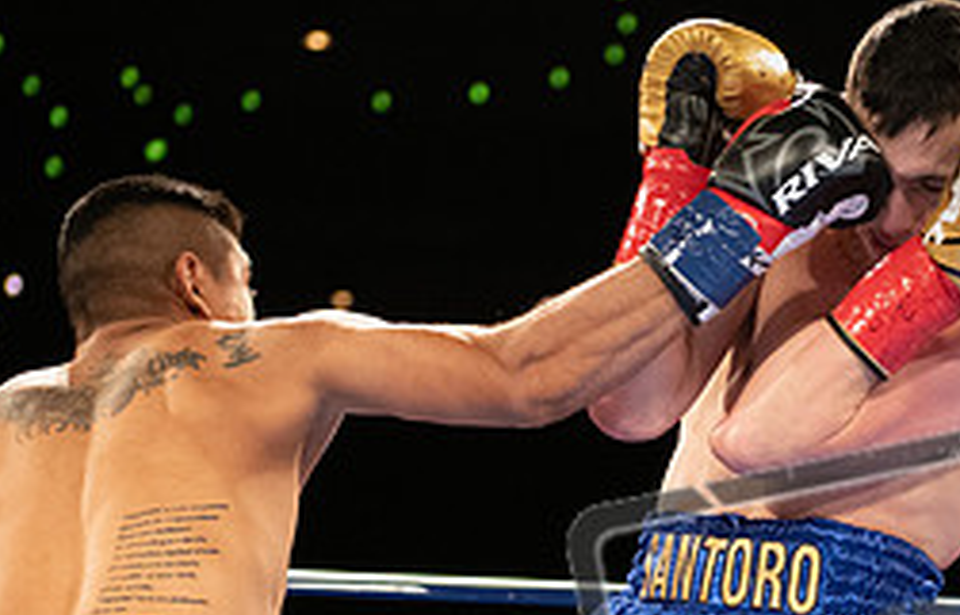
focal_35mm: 193
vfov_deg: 6.9
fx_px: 5087
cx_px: 692
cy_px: 495
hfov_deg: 10.8
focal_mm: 70
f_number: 2.8
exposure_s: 1/1000
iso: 2800
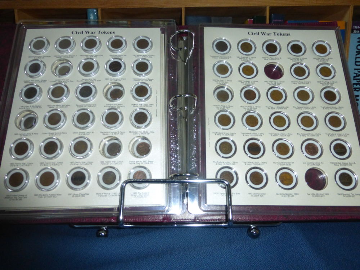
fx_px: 260
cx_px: 180
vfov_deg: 54.9
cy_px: 135
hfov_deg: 69.4
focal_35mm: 25
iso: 400
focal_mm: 4.3
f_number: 3.3
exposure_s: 1/8
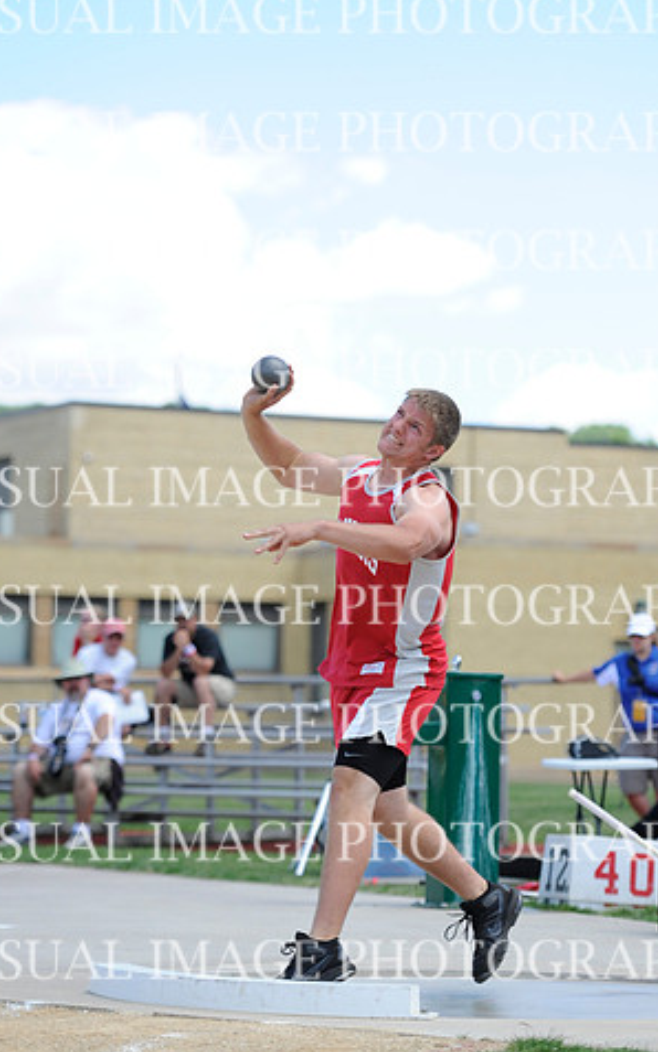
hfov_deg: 10.1
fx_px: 3731
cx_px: 322
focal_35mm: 130
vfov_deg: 16.1
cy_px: 545
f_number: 2.8
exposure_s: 1/2500
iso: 400
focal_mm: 105
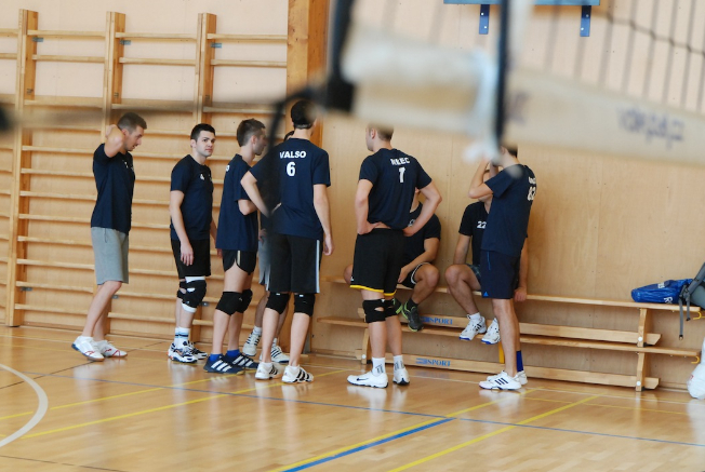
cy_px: 262
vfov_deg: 14.9
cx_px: 322
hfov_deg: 22.1
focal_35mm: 92
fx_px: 1805
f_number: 4.5
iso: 800
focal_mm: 50
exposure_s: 1/80
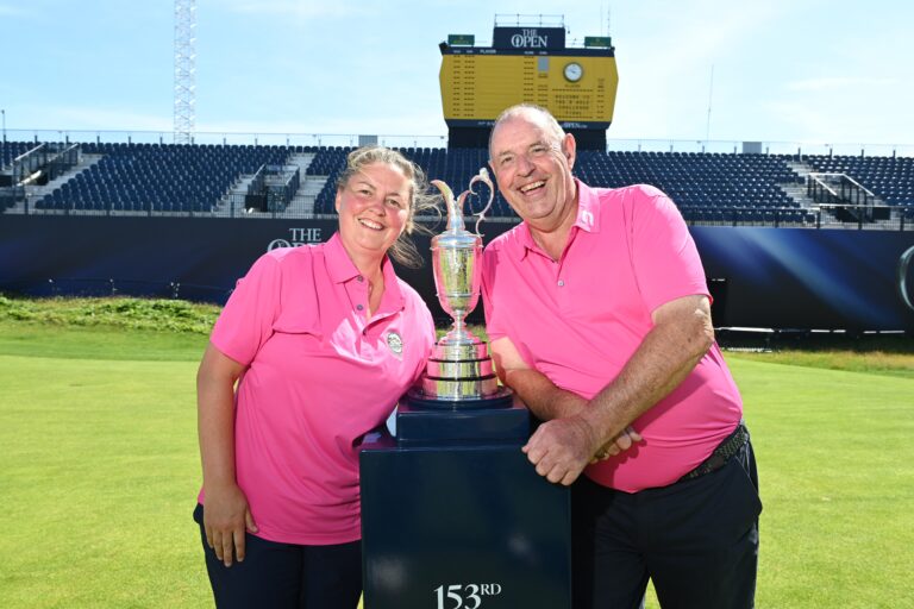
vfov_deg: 42.3
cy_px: 304
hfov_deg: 60.3
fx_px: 787
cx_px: 457
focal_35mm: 31
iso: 200
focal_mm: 31
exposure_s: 1/200
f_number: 9
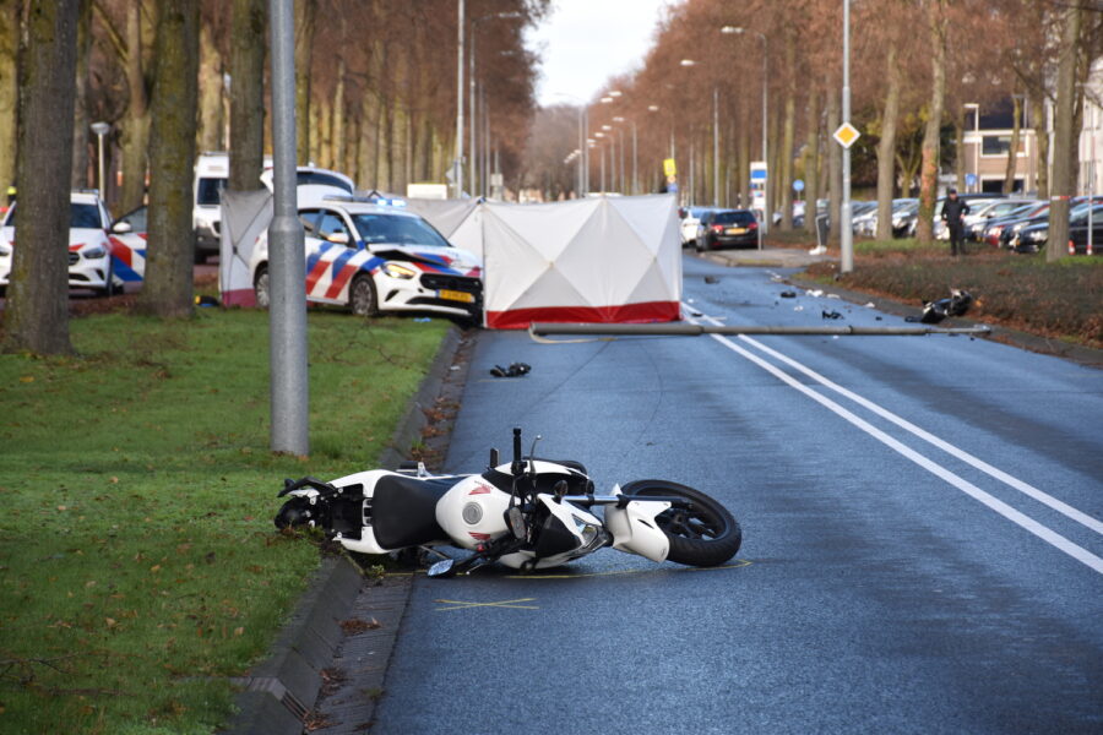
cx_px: 552
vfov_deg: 9.1
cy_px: 368
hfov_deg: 13.7
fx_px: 4595
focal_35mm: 150
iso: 180
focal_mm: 100
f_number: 5.6
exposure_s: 1/160
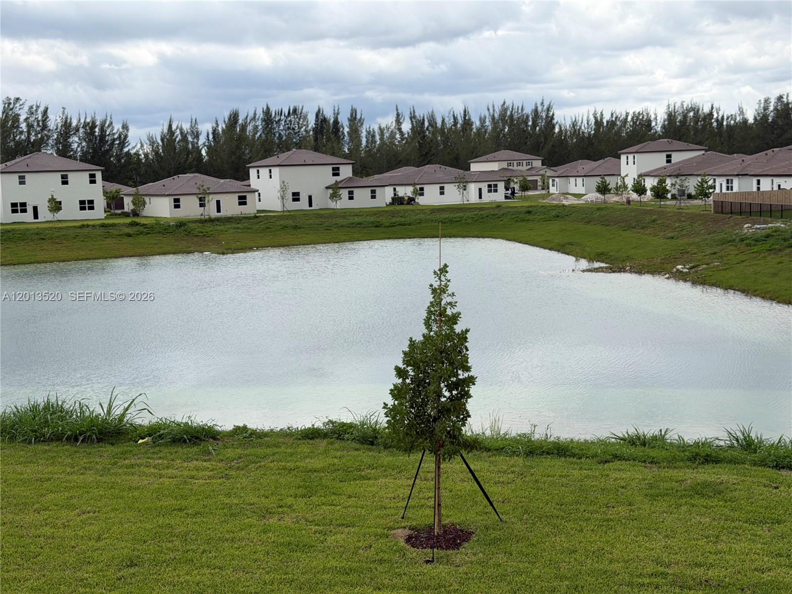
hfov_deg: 39.7
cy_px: 297
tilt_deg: -6.6
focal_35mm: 48
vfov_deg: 30.3
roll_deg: +2.2
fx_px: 1098
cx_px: 396
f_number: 1.78
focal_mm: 6.76
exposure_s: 1/4587
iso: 64
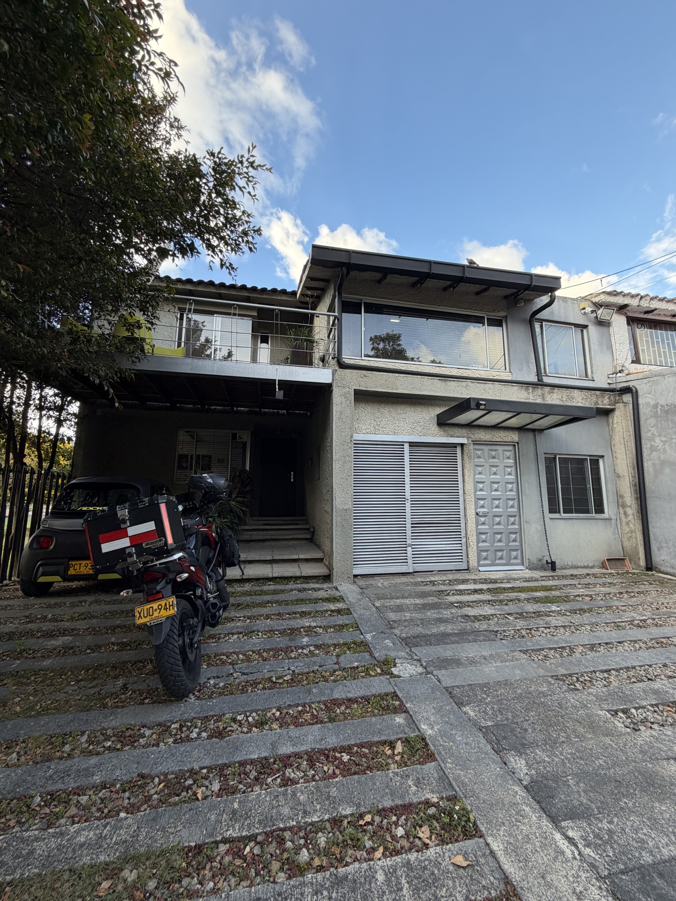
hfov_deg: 85.7
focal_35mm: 14
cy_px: 450
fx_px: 365
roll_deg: -0.5
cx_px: 338
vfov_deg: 102.1
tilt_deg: +8.9
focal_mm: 2.22
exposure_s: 1/122
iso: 40
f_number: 2.2
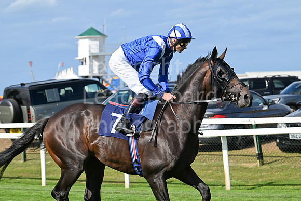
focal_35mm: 122
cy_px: 100
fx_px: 1020
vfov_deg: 11.2
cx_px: 150
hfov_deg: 16.8
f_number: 5.6
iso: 500
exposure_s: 1/2500
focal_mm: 122
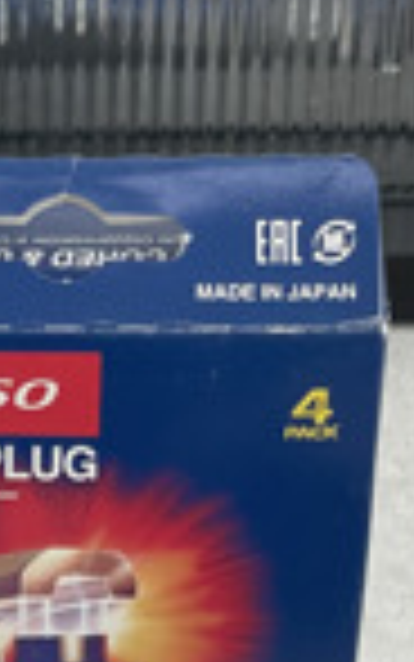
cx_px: 61
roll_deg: -1.1
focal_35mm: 222
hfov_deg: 5.9
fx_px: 4004
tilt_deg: -42.5
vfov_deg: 9.3
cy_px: 802
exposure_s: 1/99
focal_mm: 7.5
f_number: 2.2
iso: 160
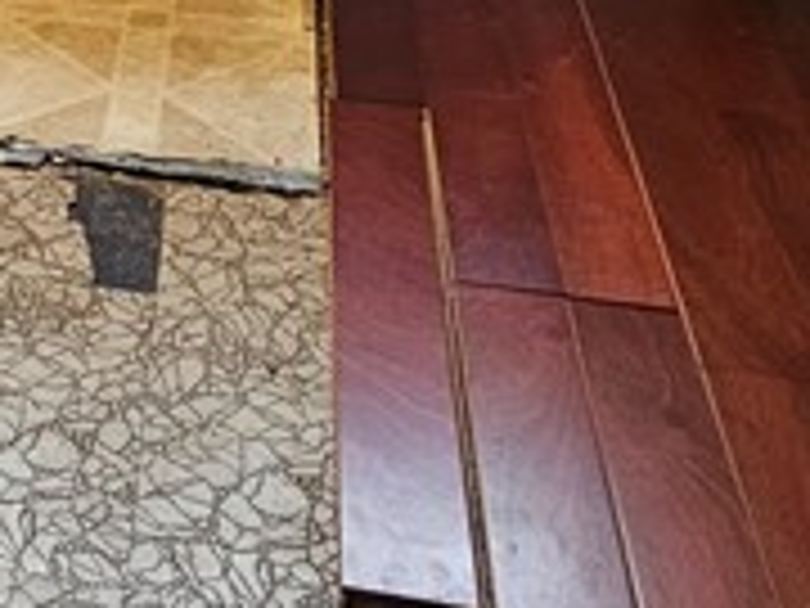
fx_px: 1732
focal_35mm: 74
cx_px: -234
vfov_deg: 15.9
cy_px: -585
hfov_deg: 23.4
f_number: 2.2
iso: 320
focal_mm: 2.2
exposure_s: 1/30
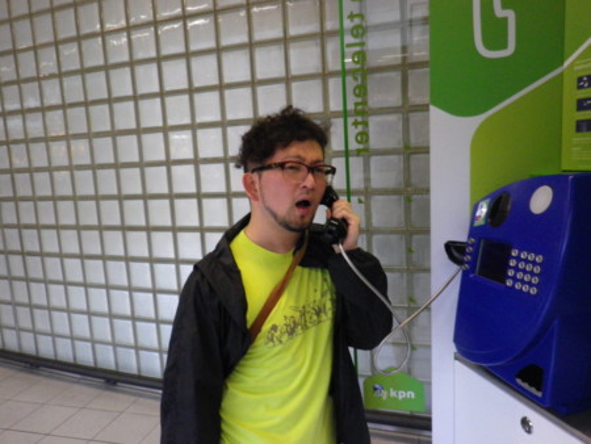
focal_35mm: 28
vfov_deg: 49.8
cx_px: 296
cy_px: 222
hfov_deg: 63.4
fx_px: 478
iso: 500
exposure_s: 1/50
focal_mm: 5
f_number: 3.2
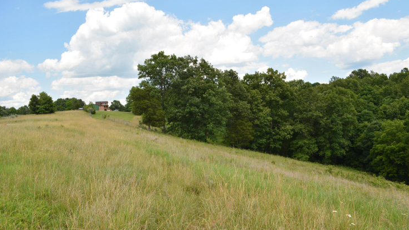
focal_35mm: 29
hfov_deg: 66.1
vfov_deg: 40.0
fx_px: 314
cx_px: 208
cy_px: 135
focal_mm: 18
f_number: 7.1
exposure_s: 1/200
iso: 100
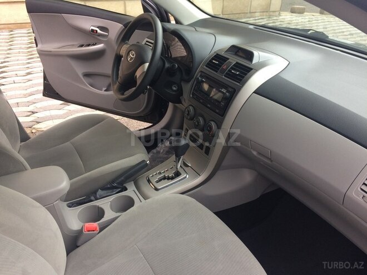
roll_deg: -2.8
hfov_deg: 61.7
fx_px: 307
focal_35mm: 29
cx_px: 184
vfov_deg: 48.2
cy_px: 138
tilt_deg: -30.9
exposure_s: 1/50
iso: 40
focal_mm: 4.15
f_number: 2.2
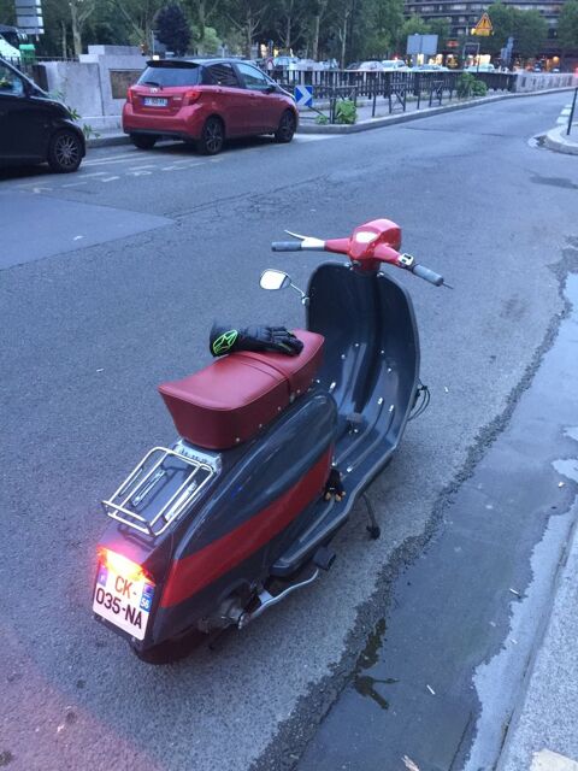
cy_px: 386
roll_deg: -0.9
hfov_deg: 48.2
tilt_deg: -24.6
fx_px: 646
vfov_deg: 61.7
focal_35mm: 29
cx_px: 289
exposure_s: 1/10
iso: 125
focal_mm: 4.15
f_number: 2.2
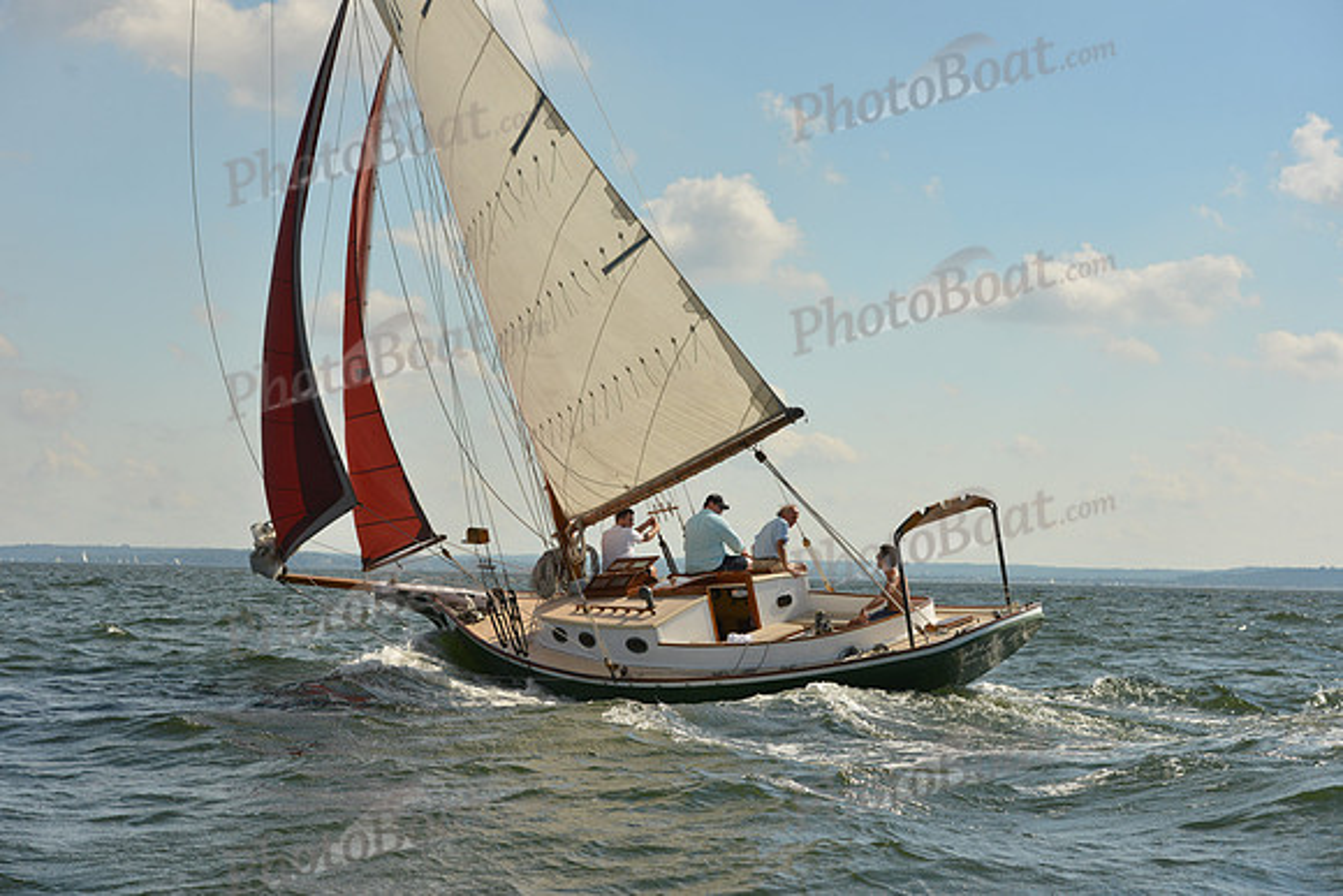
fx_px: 2798
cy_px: 448
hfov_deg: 27.0
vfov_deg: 18.2
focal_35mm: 75
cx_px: 672
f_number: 9
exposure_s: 1/1000
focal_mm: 75
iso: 500
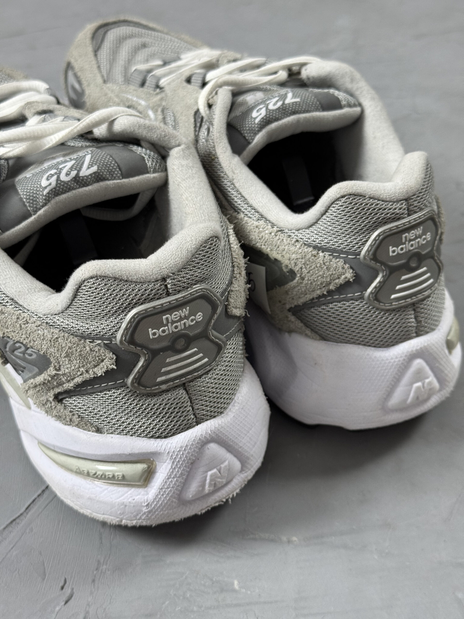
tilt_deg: -43.3
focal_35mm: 48
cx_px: 232
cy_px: 310
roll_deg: -2.9
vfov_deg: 39.7
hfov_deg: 30.3
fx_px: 858
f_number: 1.78
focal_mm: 6.76
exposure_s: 1/60
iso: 160
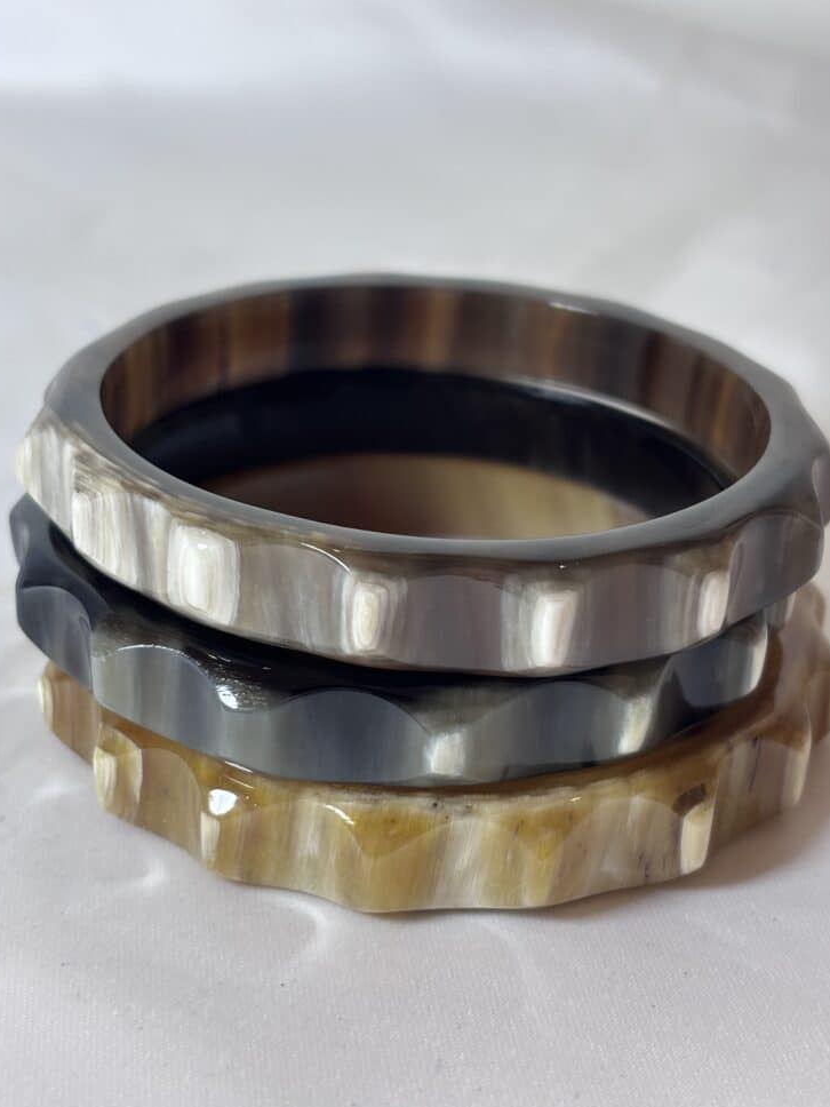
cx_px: 426
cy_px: 548
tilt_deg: -28.9
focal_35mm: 55
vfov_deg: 34.9
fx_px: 1758
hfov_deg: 26.6
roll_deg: -2.9
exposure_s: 1/100
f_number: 1.6
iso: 40
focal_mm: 5.96
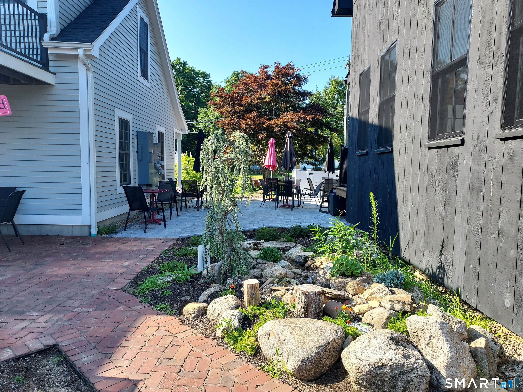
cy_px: 196
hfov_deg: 71.6
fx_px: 363
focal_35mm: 24
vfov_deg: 56.8
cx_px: 262
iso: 40
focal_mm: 4.6
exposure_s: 1/291
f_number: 1.8
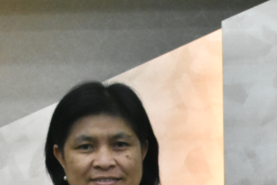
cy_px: 389
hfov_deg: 11.5
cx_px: 328
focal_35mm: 176
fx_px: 1354
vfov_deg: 7.4
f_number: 5.6
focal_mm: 24
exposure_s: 1/125
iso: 2500
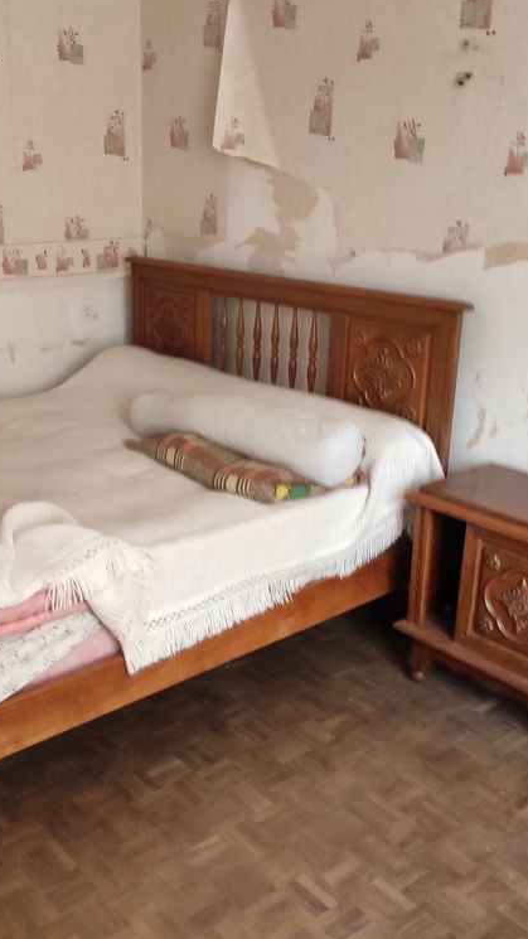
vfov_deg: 52.8
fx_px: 946
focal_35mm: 38
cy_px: 468
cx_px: 169
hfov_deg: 30.9
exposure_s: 1/50
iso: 899
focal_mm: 4.77
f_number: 1.75
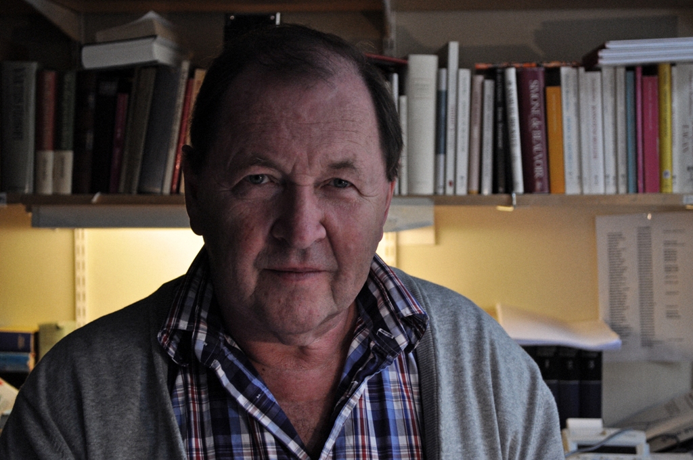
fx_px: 1269
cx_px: 346
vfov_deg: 20.6
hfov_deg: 30.5
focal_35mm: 66
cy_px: 230
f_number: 5.3
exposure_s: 1/60
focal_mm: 44
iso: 560
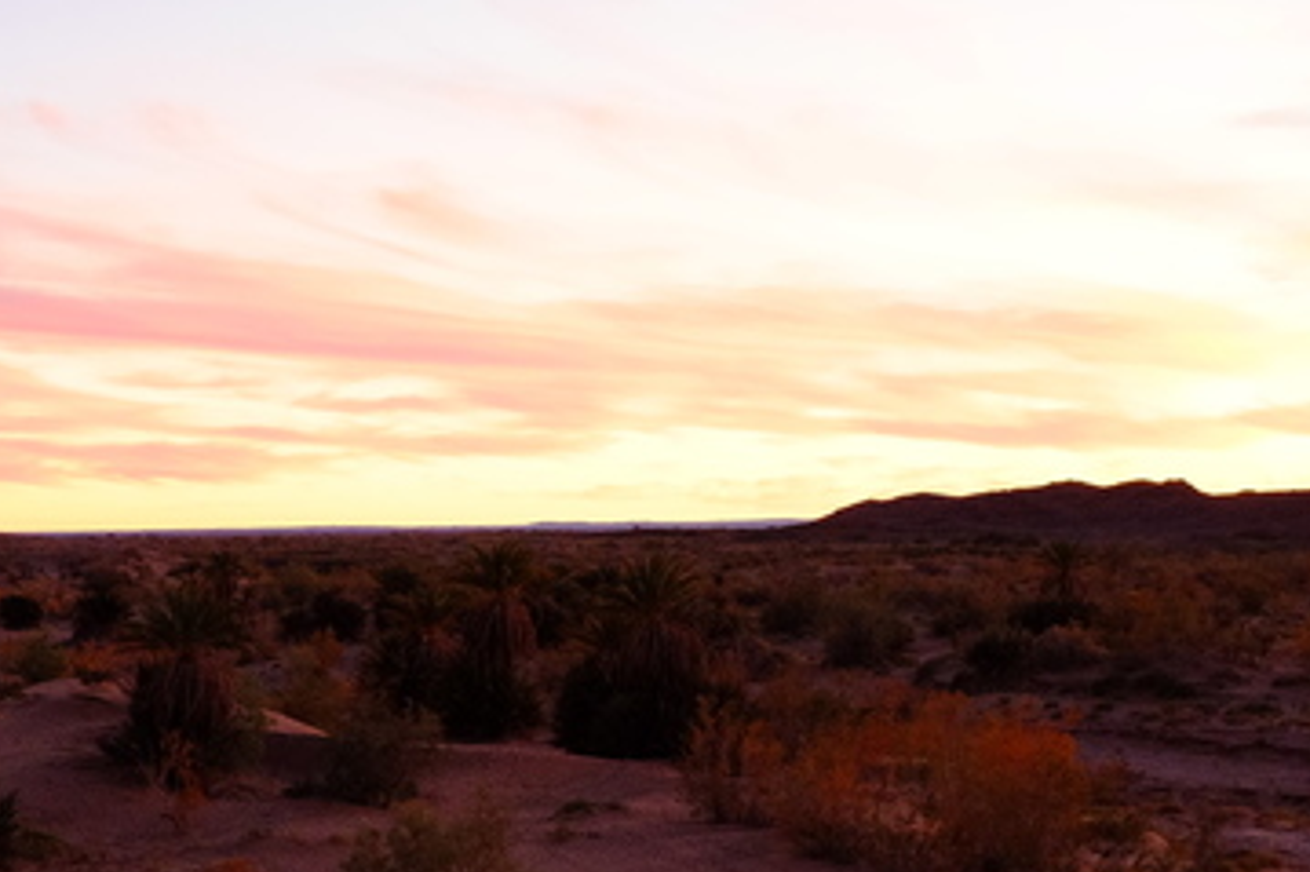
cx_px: 467
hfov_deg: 25.9
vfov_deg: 17.4
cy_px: 611
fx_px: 2837
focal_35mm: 78
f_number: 5
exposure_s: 1/30
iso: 2500
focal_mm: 23
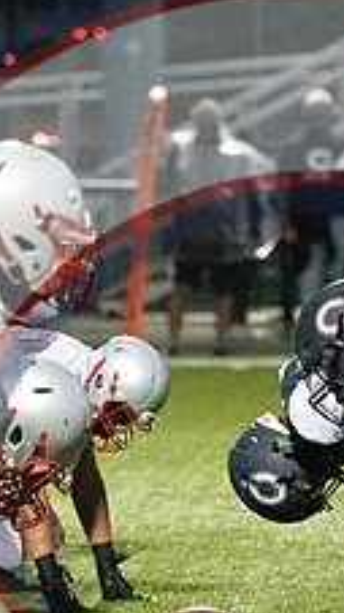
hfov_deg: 2.5
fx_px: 7871
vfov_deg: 4.5
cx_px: 306
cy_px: 465
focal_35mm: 485
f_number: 2.8
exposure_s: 1/3200
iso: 36000
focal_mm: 120
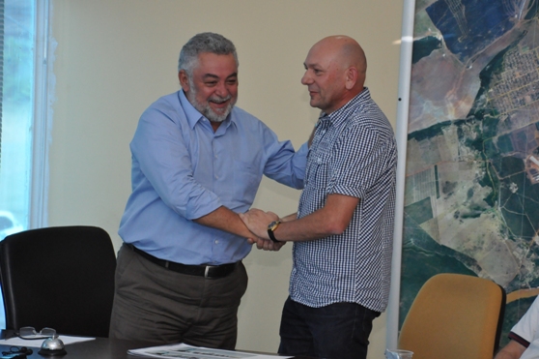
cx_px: 270
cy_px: 180
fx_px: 1907
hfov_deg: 16.1
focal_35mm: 128
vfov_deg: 10.7
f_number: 10
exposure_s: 1/200
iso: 2000
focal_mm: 85
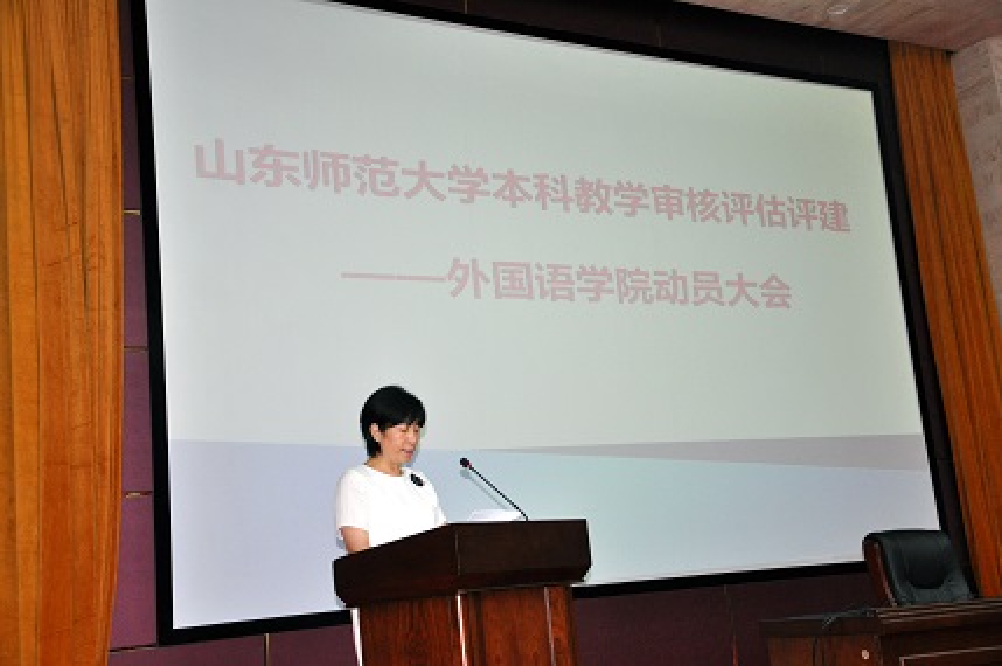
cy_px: 333
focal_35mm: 48
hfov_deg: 41.2
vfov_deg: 28.0
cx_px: 501
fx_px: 1334
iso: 1000
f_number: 4.2
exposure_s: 1/60
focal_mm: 32
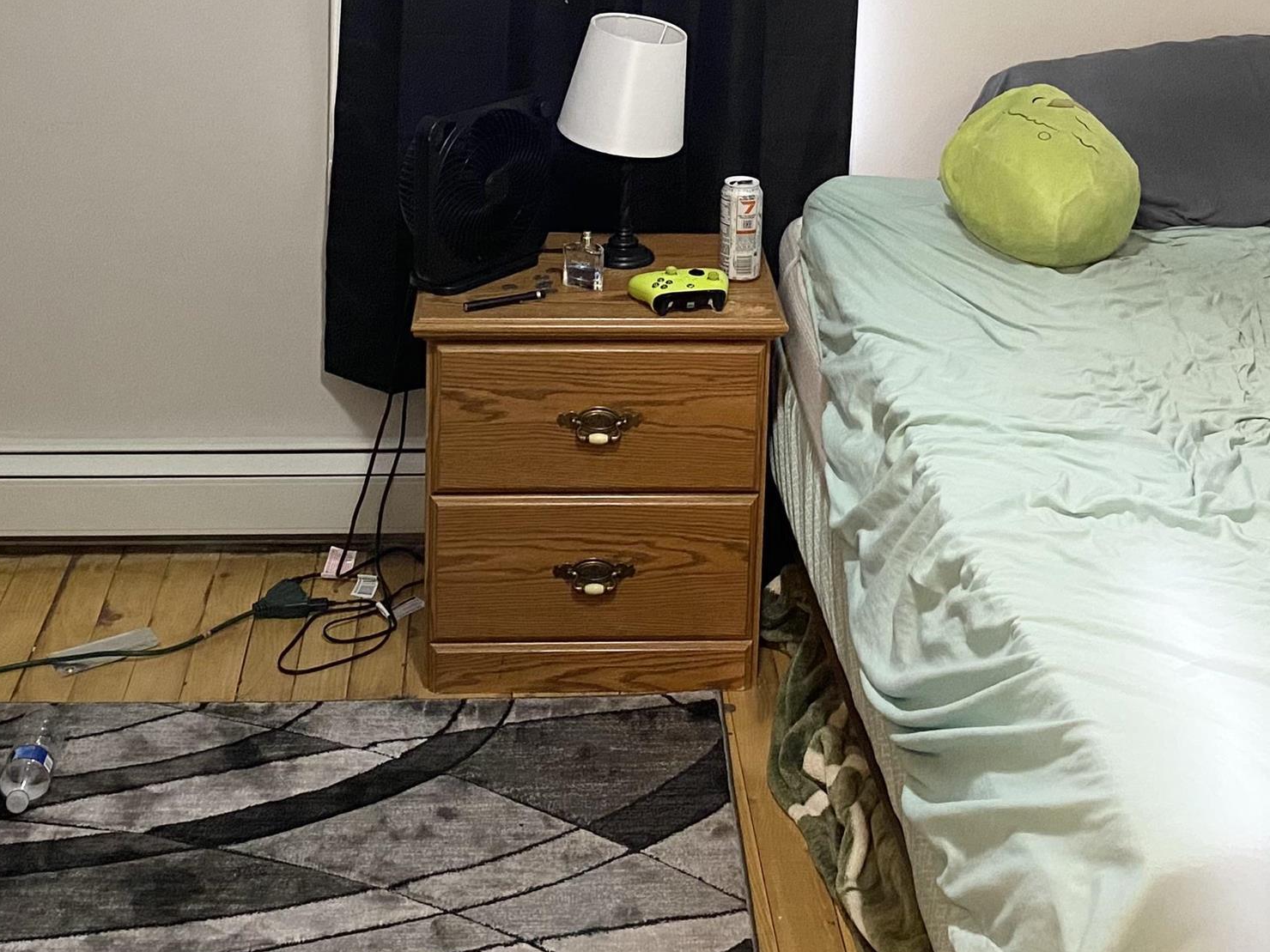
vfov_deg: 25.9
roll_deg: -1.9
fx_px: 1981
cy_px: 53
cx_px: 665
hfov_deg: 35.5
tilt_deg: -9.9
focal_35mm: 54
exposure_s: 1/60
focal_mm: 4.25
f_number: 1.8
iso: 500
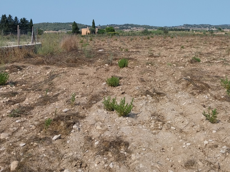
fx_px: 292
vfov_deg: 31.7
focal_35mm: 44
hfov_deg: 42.7
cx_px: 141
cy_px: 27
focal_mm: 4
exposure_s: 1/1608
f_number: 1.8
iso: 25
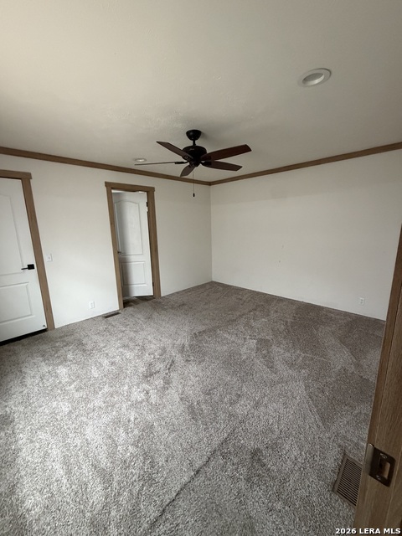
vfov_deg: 102.1
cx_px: 201
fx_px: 217
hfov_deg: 85.7
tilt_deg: -10.5
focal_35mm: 14
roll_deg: +0.4
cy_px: 268
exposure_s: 1/60
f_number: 2.2
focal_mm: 2.22
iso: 500
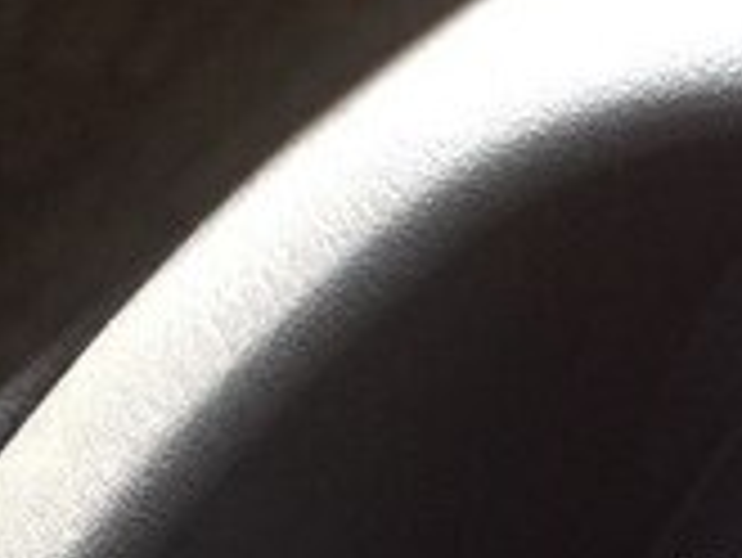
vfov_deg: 10.2
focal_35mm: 140
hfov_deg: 12.6
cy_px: 893
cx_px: 1399
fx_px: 3003
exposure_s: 1/30
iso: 50
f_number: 2.4
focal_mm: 4.28
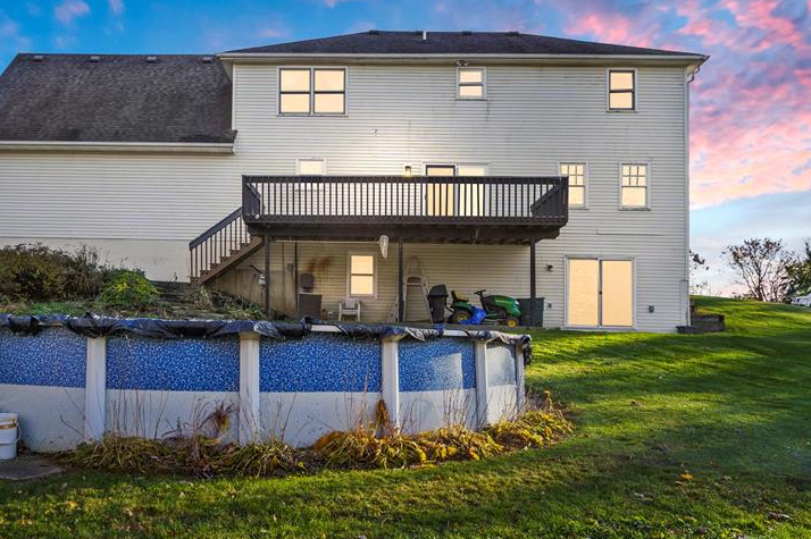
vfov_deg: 39.8
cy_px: 217
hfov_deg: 56.8
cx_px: 321
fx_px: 743
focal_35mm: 33
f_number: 4
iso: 100
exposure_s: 1/320
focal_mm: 23
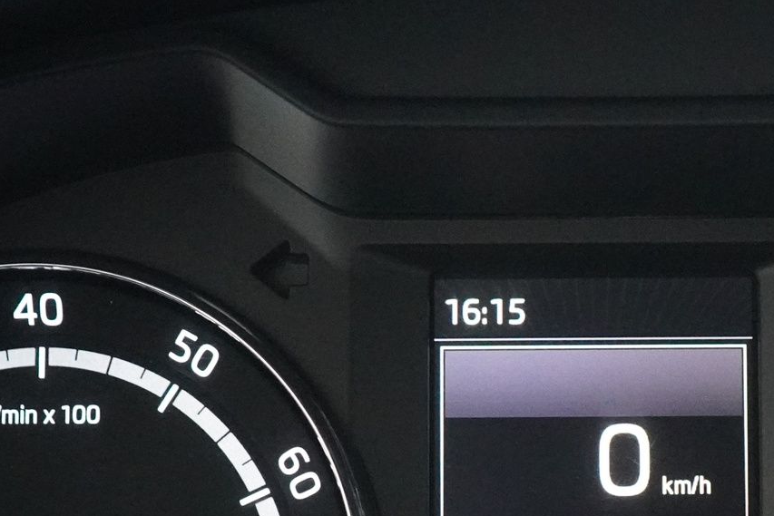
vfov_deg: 10.7
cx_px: 581
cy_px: 537
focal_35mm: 127
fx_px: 2741
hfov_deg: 16.0
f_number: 3.5
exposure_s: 1/20
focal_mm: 29
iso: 6400
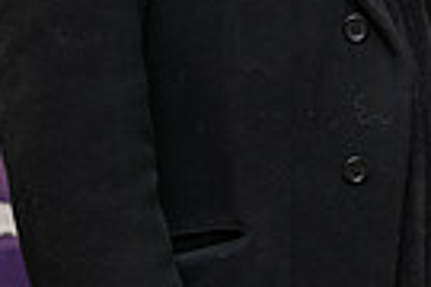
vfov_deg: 5.8
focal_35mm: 237
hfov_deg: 8.5
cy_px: -40
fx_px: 2837
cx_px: 654
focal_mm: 55
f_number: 3.5
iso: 1600
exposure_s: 1/200
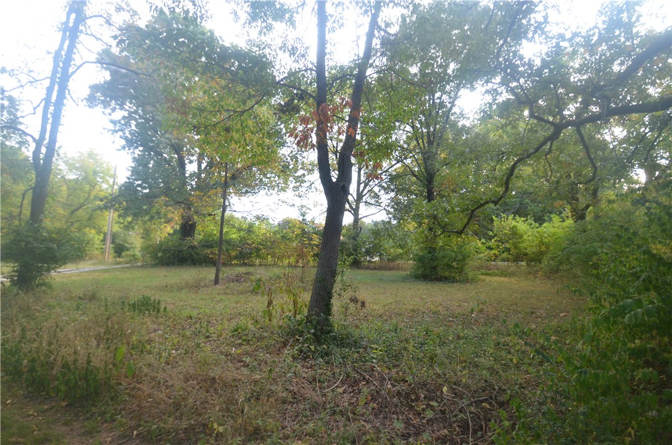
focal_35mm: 17
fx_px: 321
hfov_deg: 92.6
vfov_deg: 69.4
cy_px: 222
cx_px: 336
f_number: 3.5
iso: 800
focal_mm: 11.5
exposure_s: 1/640
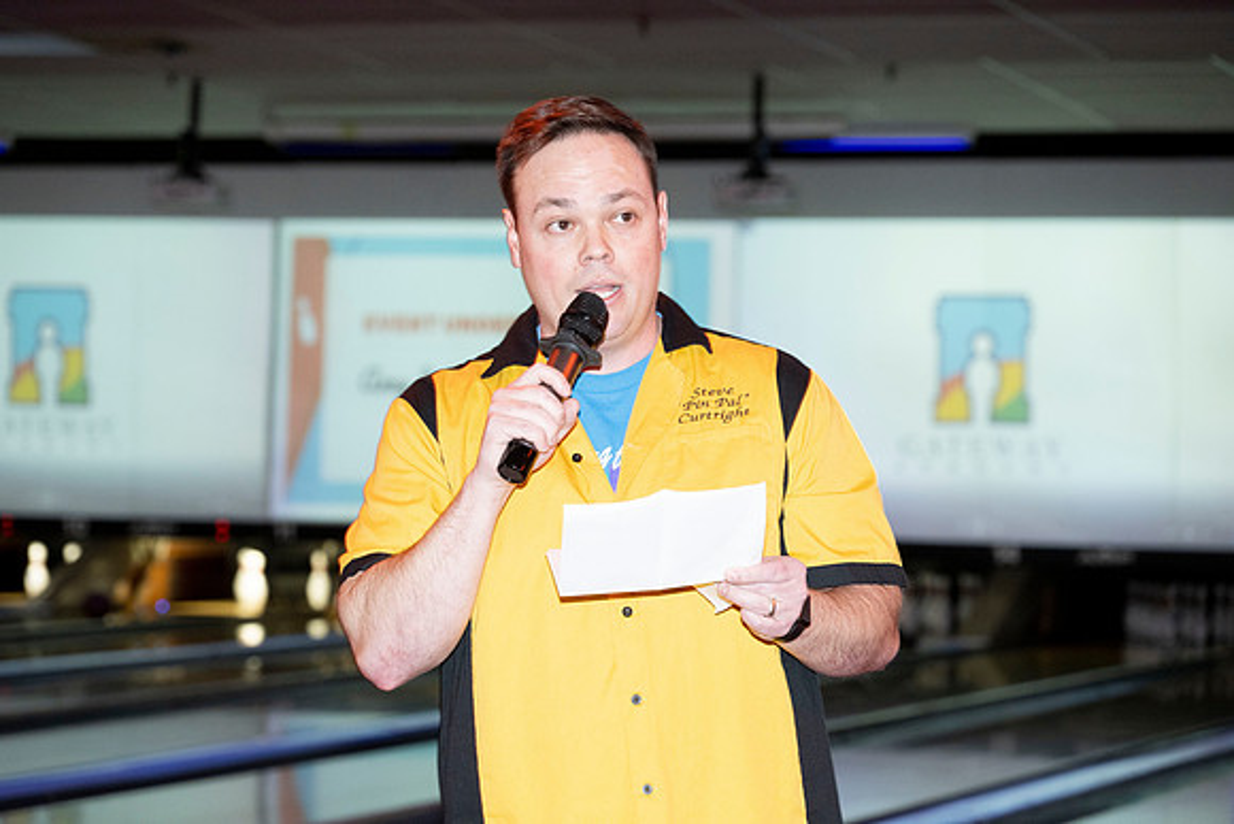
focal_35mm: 120
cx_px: 617
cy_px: 412
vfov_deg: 11.4
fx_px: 4114
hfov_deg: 17.1
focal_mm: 120
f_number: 5.6
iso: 1600
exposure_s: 1/60
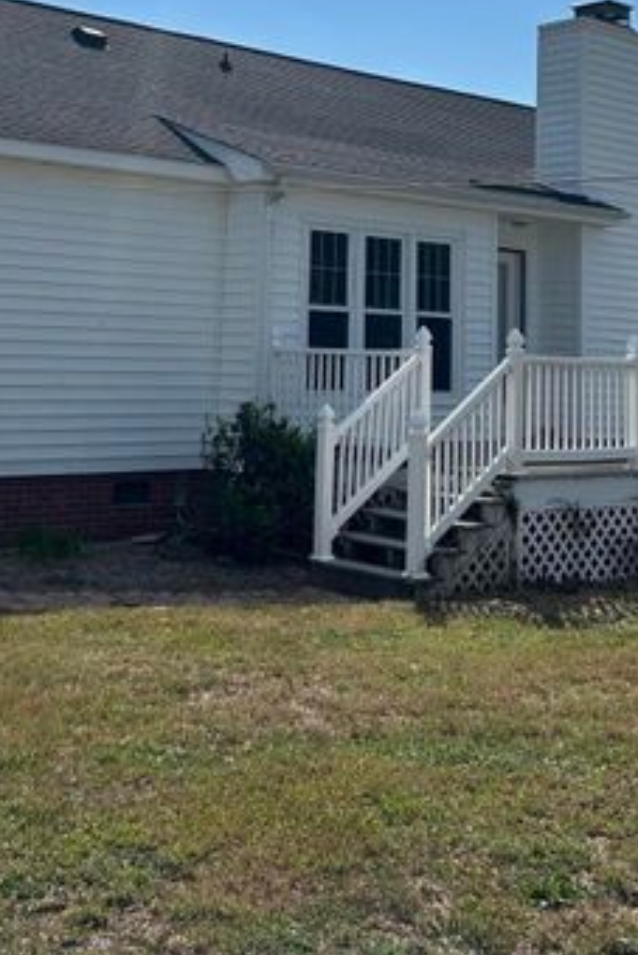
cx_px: 318
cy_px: 139
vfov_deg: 35.8
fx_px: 1407
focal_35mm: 53
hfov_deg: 25.5
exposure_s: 1/11364
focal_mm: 5.7
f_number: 1.5
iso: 50
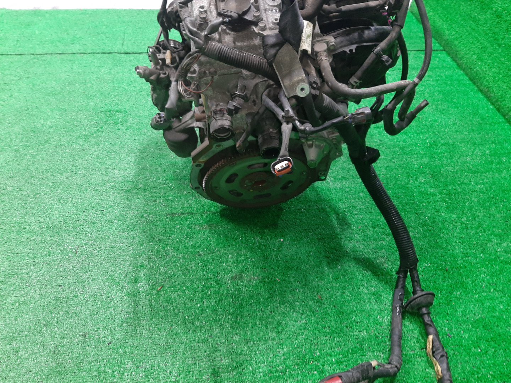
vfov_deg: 53.1
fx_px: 384
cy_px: 192
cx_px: 256
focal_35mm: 26
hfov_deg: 67.3
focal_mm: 3.93
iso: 165
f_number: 1.7
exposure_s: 1/33
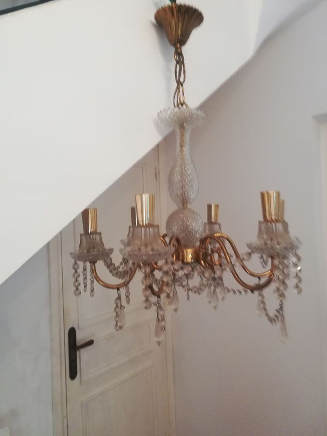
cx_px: 163
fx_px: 340
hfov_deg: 51.4
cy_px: 216
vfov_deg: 65.3
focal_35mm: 27
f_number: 2.2
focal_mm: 3.83
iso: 320
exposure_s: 1/33.3
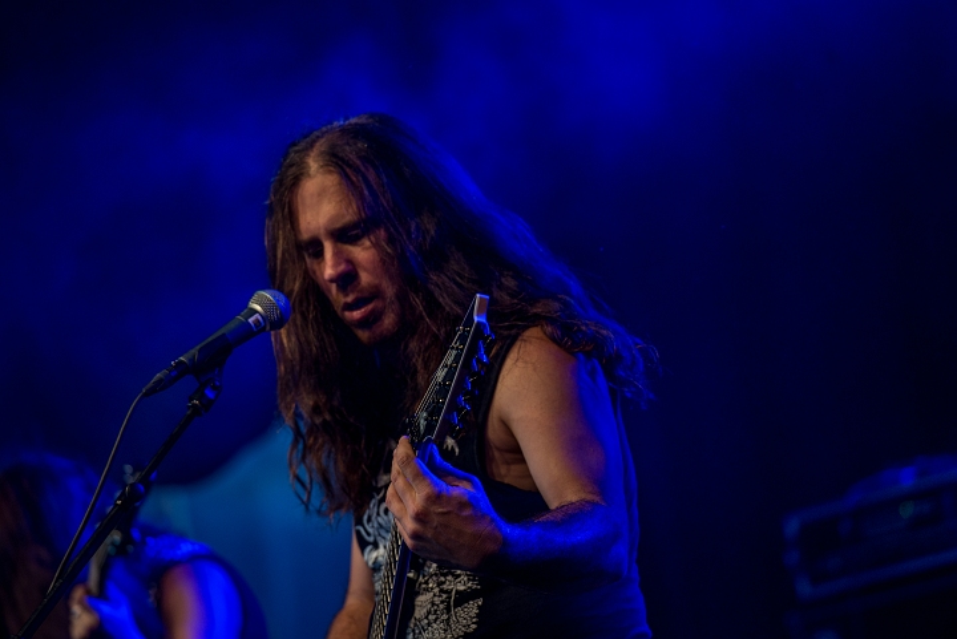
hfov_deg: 10.3
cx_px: 478
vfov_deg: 6.9
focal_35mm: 200
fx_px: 5320
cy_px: 320
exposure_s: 1/125
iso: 640
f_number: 3.5
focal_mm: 200
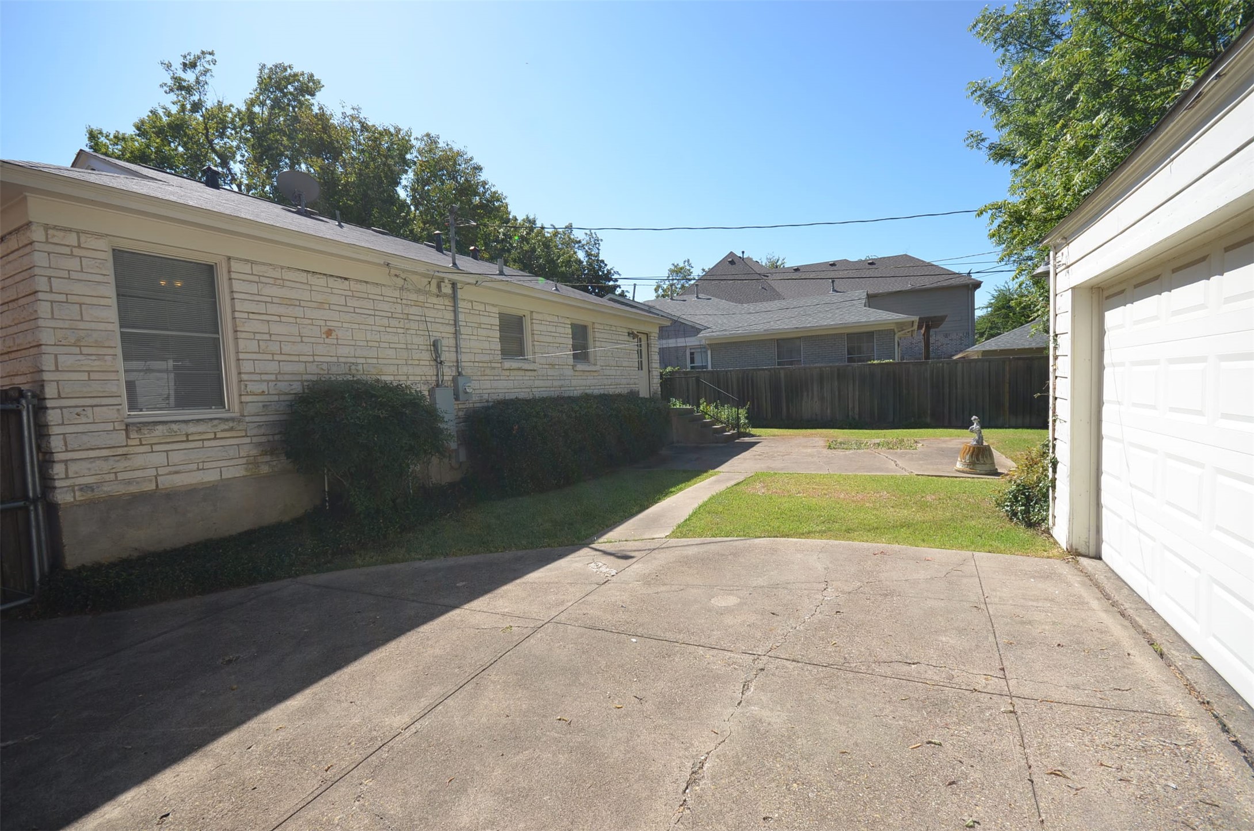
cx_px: 627
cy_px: 416
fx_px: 521
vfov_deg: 77.1
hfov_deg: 100.5
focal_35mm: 15
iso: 125
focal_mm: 10
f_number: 8
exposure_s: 1/250
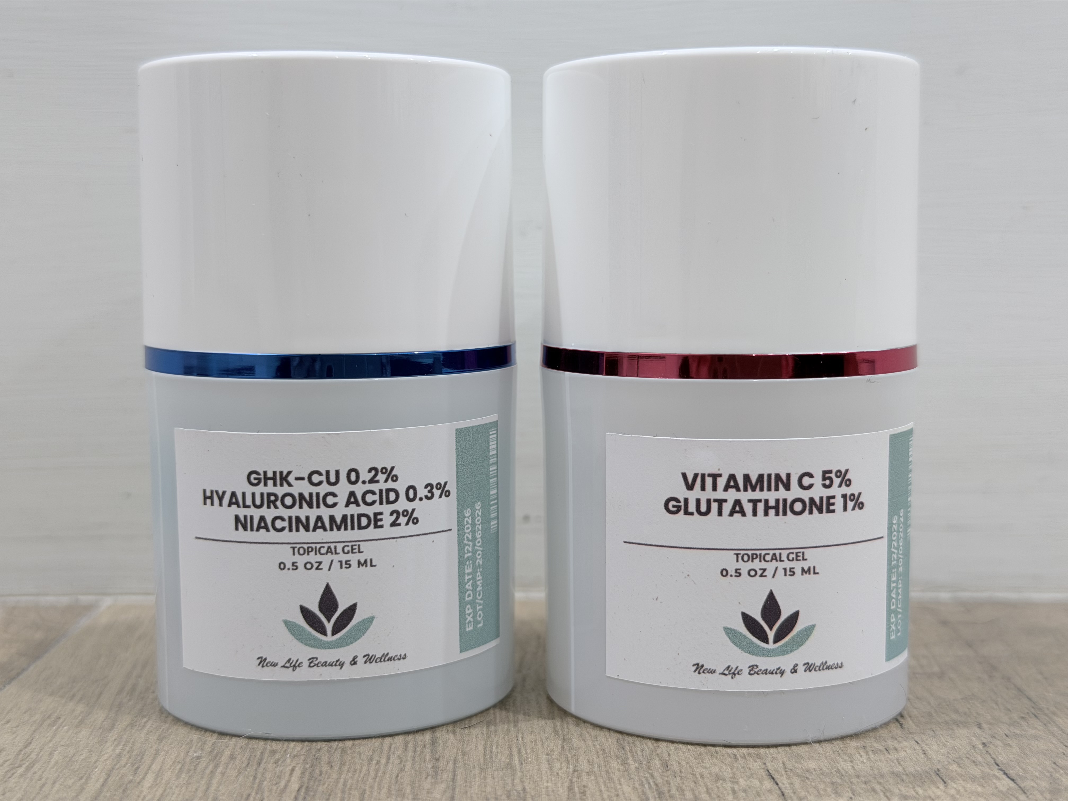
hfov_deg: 39.7
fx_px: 1481
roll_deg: +0.4
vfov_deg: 30.3
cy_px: 400
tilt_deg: -6.3
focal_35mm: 48
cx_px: 534
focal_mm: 6.76
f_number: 1.78
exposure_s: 1/60
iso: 125
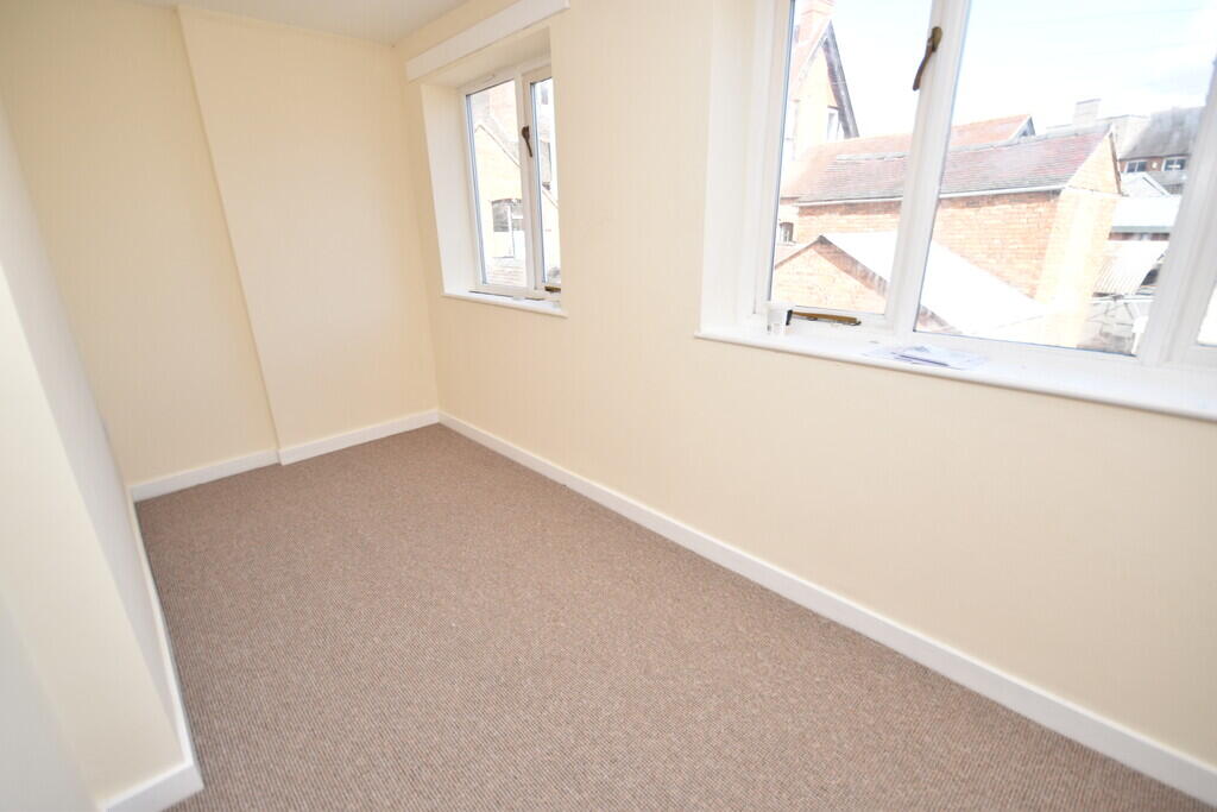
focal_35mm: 15
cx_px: 608
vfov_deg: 77.3
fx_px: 507
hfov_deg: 100.4
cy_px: 406
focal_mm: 10
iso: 250
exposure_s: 1/200
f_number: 5
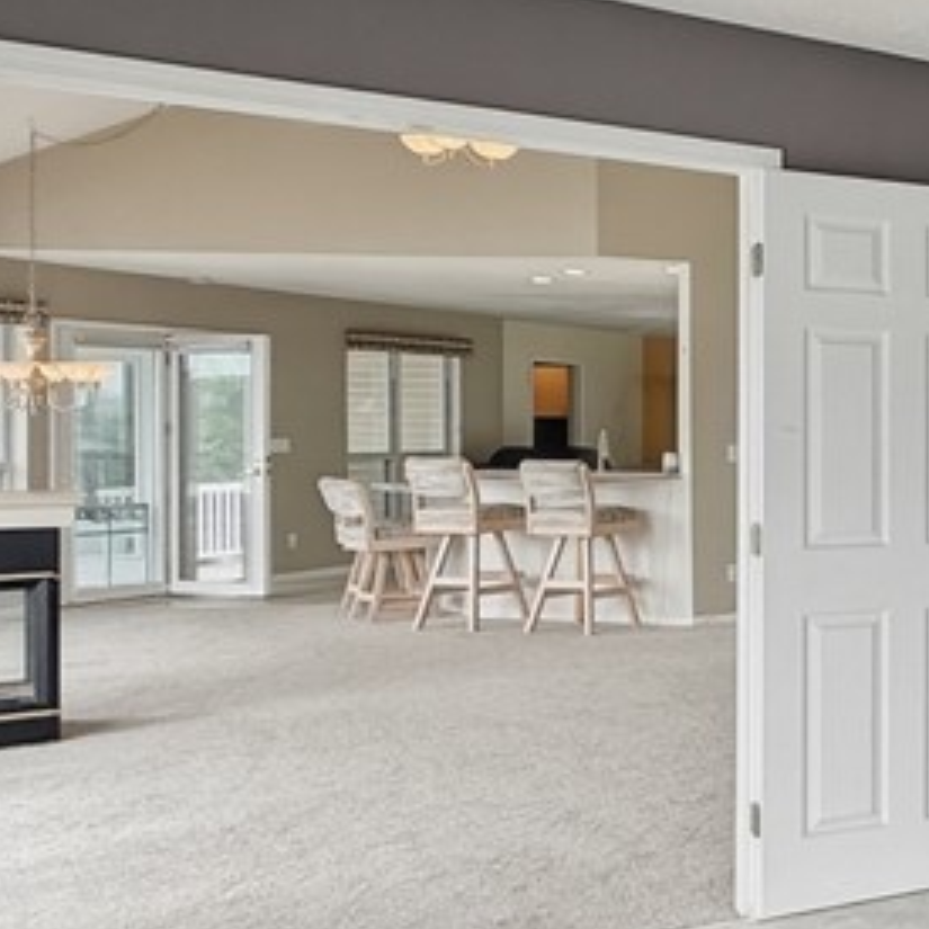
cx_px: 1547
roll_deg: +0.5
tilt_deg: -3.5
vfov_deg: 36.7
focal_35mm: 46
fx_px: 1397
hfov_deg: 24.1
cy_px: 527
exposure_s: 1/99
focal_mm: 2.2
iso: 40
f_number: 2.2
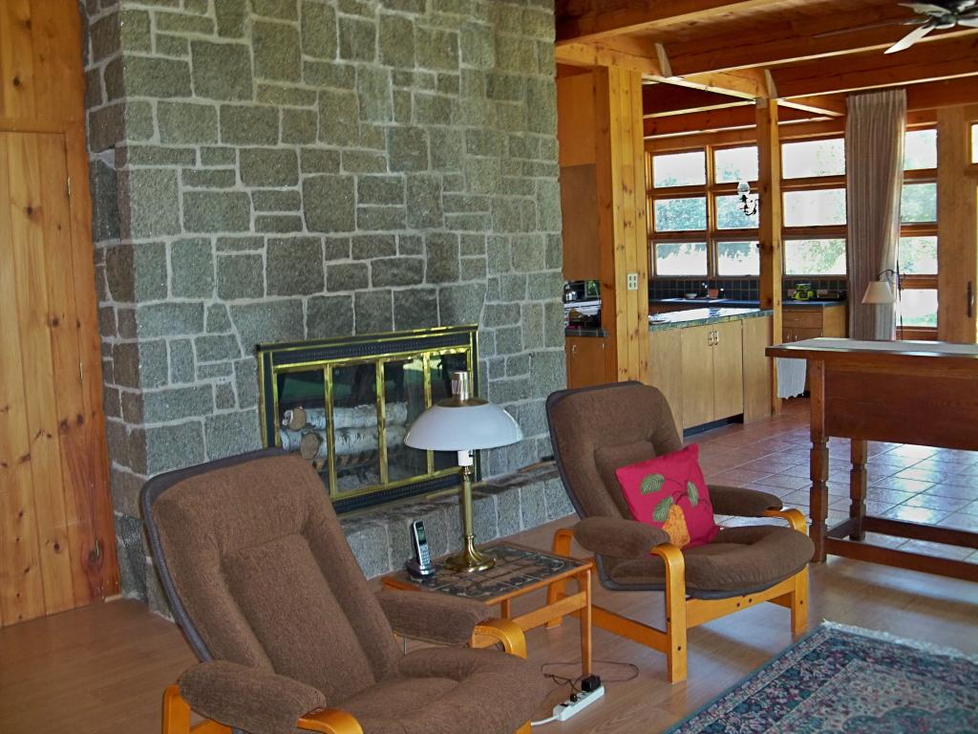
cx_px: 489
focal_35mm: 35
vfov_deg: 40.7
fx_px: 989
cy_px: 367
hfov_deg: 52.6
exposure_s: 1/30
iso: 200
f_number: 3.5
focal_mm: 6.2
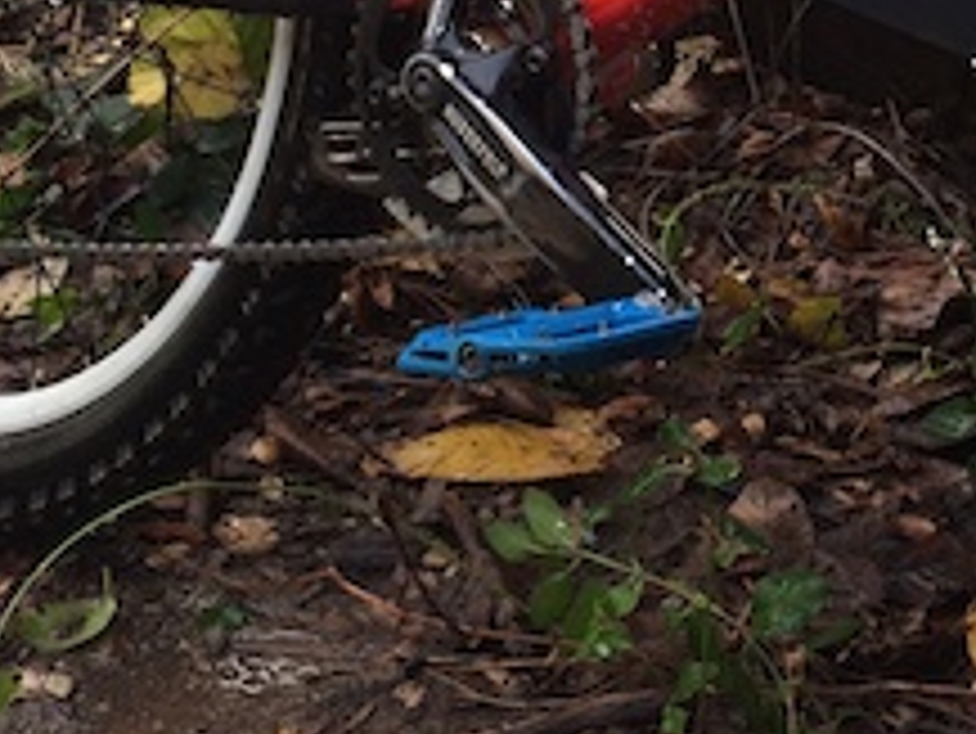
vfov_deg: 13.3
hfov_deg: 18.1
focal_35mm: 107
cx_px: 850
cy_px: -243
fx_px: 3019
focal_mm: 4.15
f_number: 2.2
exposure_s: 1/60
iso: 32
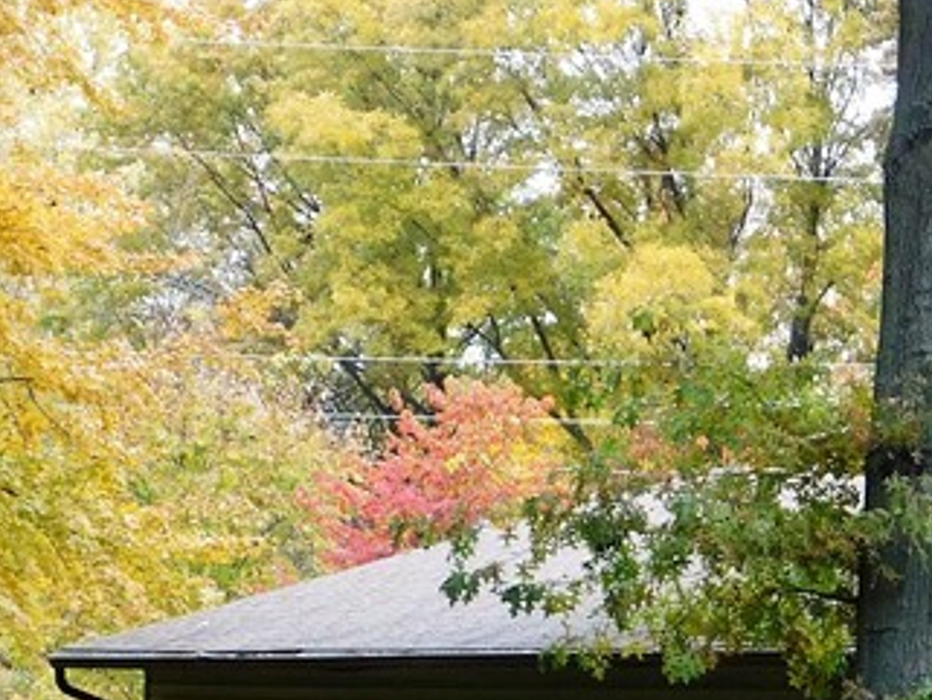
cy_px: 837
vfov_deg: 5.8
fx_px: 6868
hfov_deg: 7.7
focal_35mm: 255
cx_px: 807
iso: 140
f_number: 4.4
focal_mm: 14.2
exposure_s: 1/30
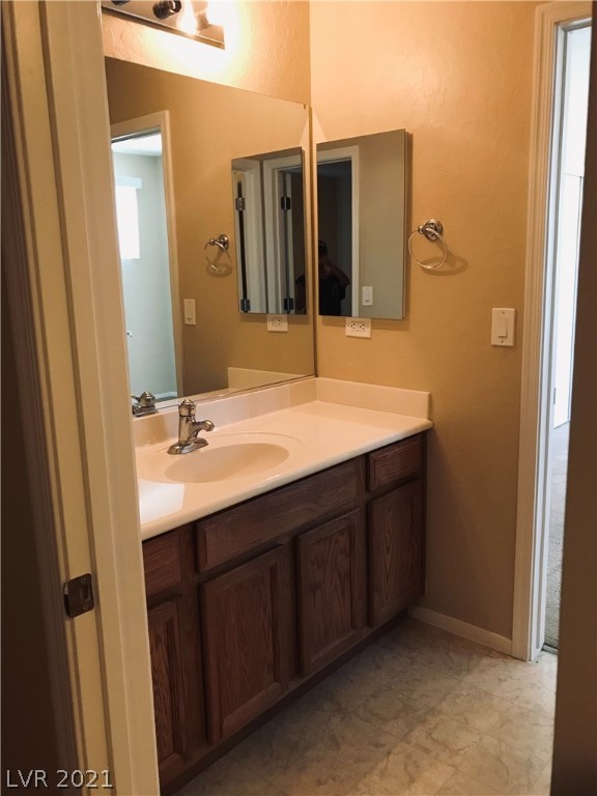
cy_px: 398
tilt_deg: -11.9
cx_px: 298
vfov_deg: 63.4
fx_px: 644
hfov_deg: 49.7
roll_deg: +2.0
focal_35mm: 28
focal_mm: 3.99
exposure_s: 1/15
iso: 64
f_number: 1.8
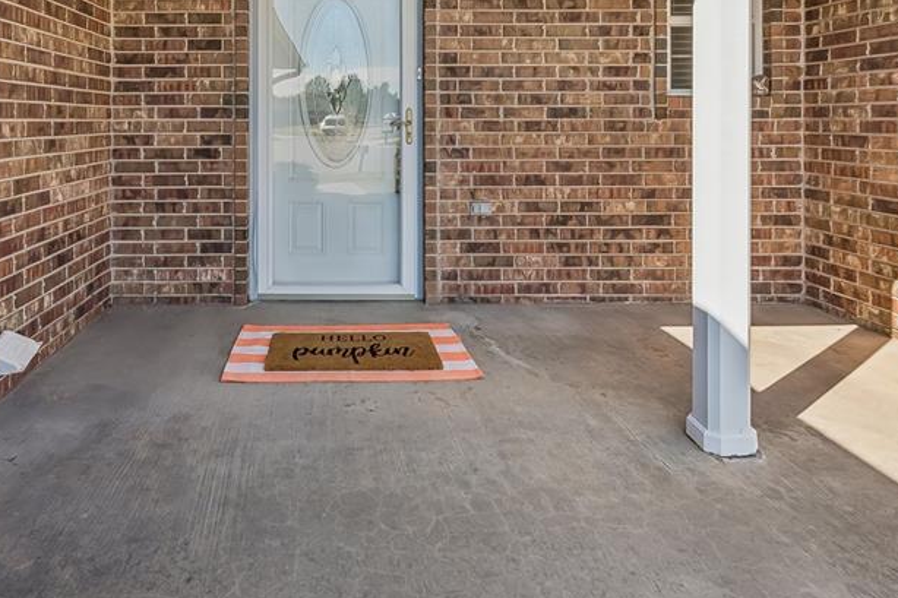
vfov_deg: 48.4
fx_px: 623
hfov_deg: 70.8
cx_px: 358
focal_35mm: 25
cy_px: 120
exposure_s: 1/160
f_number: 6.3
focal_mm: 10
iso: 125
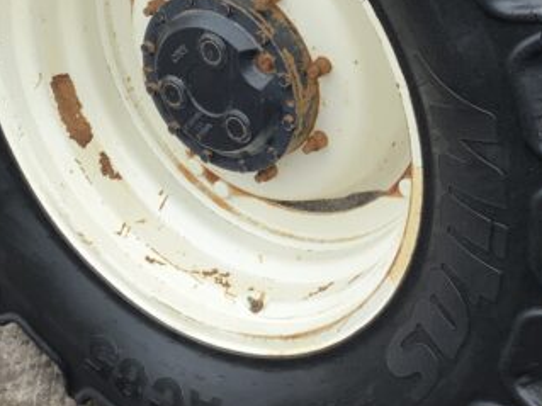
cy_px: -8
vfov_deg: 15.6
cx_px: 430
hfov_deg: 20.9
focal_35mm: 93
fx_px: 1456
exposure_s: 1/208
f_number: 1.8
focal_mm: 3
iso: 16
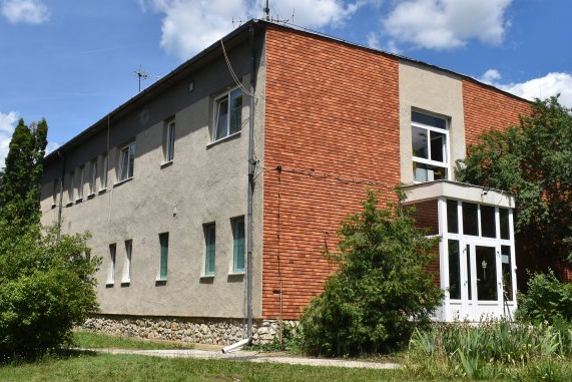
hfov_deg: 46.3
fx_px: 667
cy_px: 171
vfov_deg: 31.9
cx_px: 259
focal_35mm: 42
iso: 100
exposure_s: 1/320
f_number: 9
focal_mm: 20
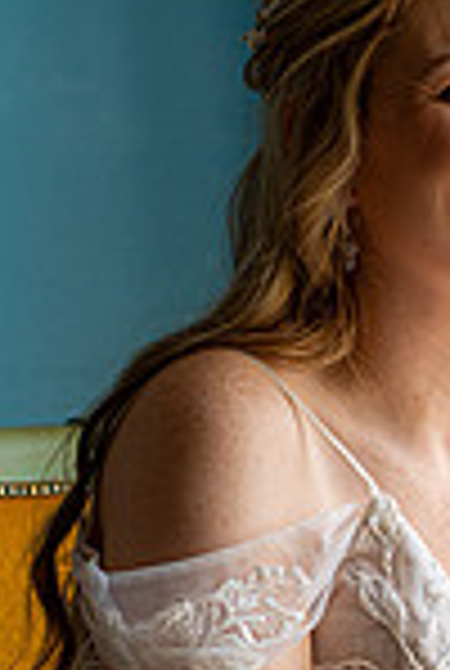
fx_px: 4777
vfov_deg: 8.0
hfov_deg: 5.4
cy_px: 436
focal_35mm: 256
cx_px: 378
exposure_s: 1/200
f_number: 3.2
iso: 160
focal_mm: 85
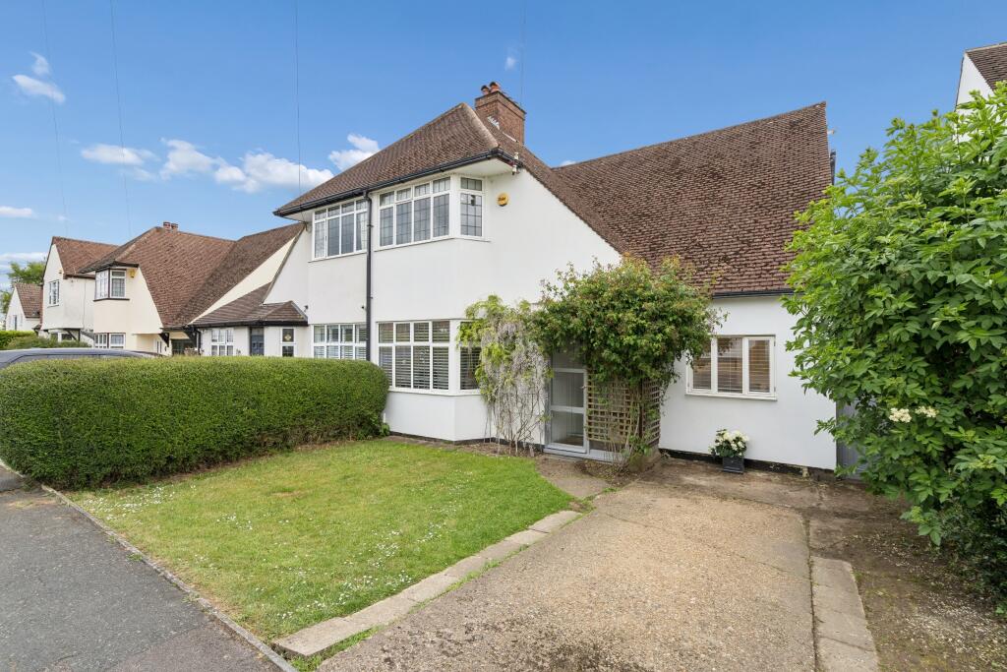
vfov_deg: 73.8
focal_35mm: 16
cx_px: 504
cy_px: 336
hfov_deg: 96.7
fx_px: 448
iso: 400
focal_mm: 16
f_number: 5.6
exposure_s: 1/200
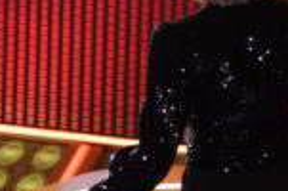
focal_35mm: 580
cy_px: -30
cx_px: -183
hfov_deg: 3.5
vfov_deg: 2.4
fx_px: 4630
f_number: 5.6
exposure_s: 1/400
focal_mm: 148
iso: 8000
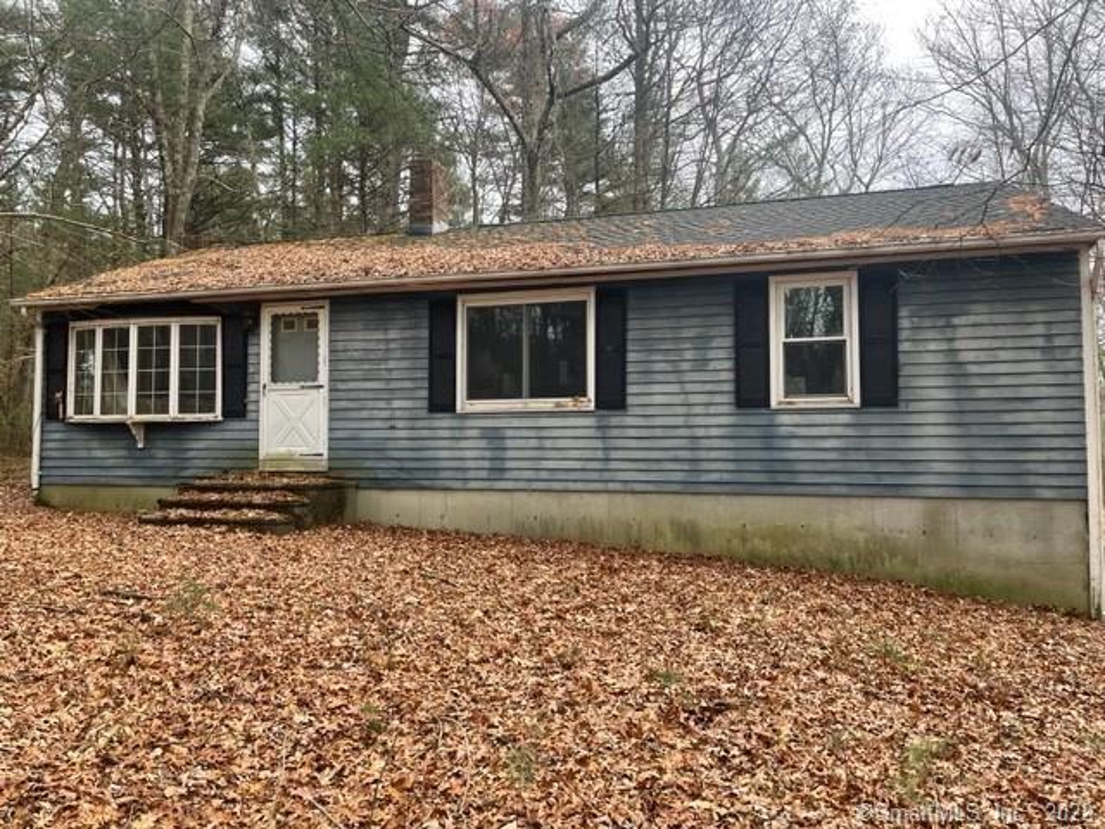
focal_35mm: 26
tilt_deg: +2.0
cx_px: 552
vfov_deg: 53.1
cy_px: 414
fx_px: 830
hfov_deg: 67.3
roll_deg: +0.0
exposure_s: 1/187
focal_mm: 4.2
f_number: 1.6
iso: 32
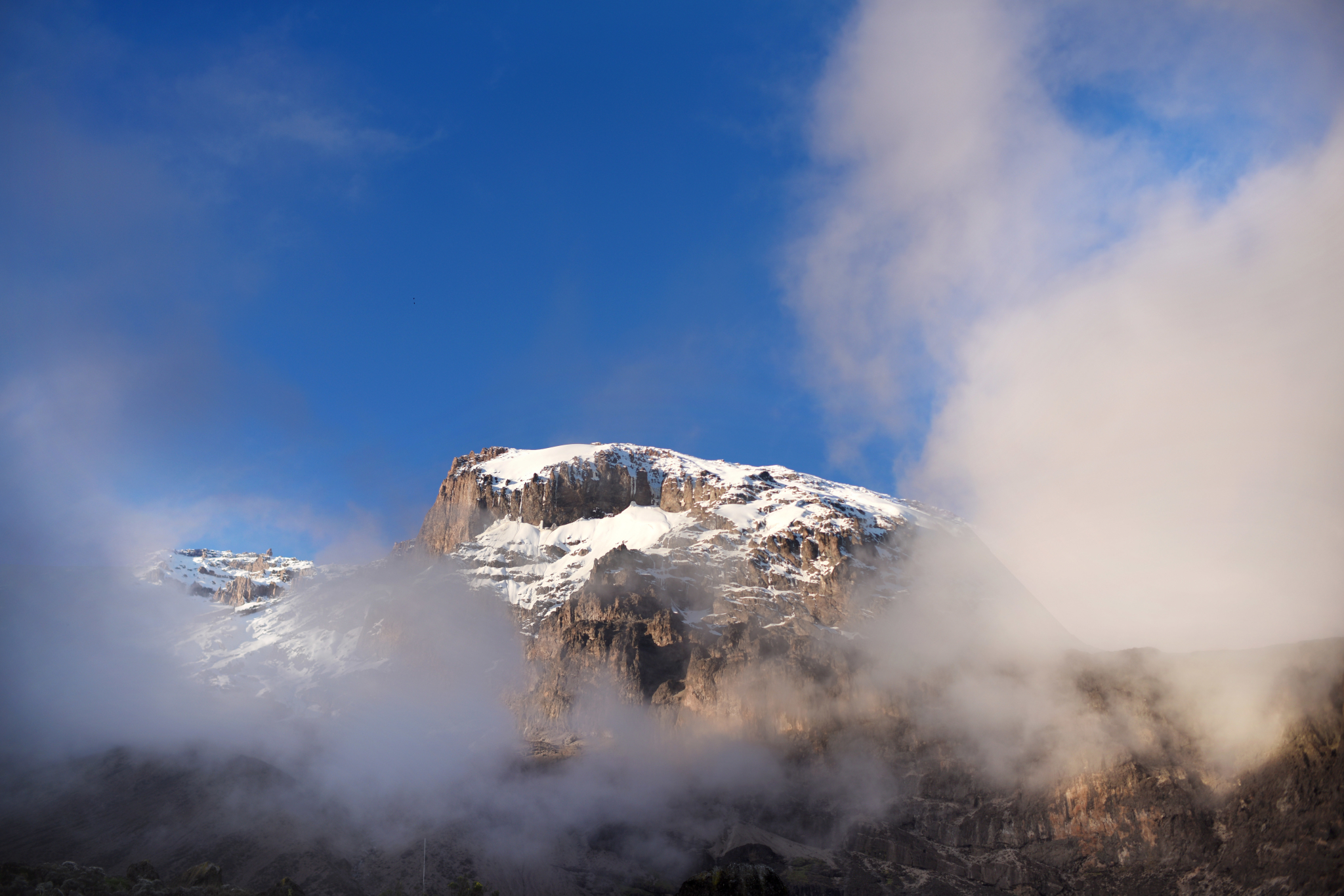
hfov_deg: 54.4
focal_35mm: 35
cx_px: 672
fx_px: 1307
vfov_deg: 37.9
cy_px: 448
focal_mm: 35
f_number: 2.5
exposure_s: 1/1250
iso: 64
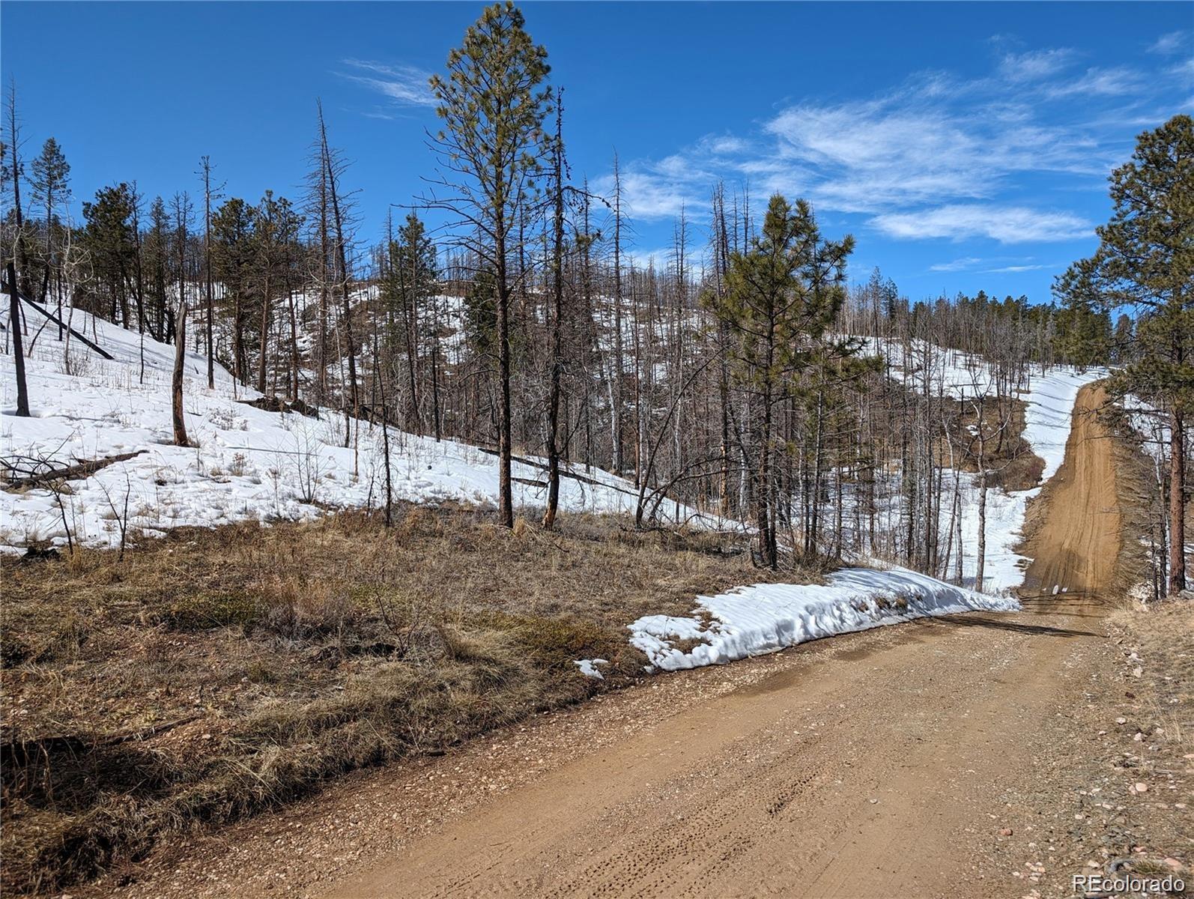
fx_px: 829
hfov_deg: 71.5
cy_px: 450
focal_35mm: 24
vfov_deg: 56.9
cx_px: 597
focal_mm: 6.9
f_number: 1.68
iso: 20
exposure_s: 1/1938
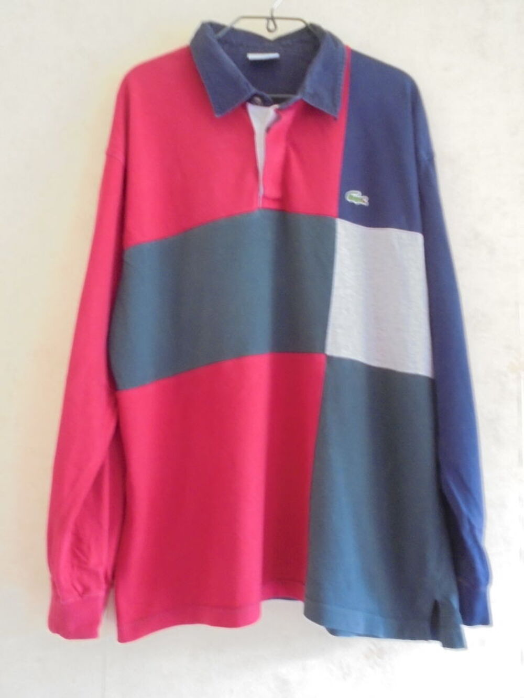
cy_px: 349
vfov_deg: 61.7
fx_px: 585
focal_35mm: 29
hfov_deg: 48.2
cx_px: 262
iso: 400
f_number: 3.7
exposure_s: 1/10
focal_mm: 5.3
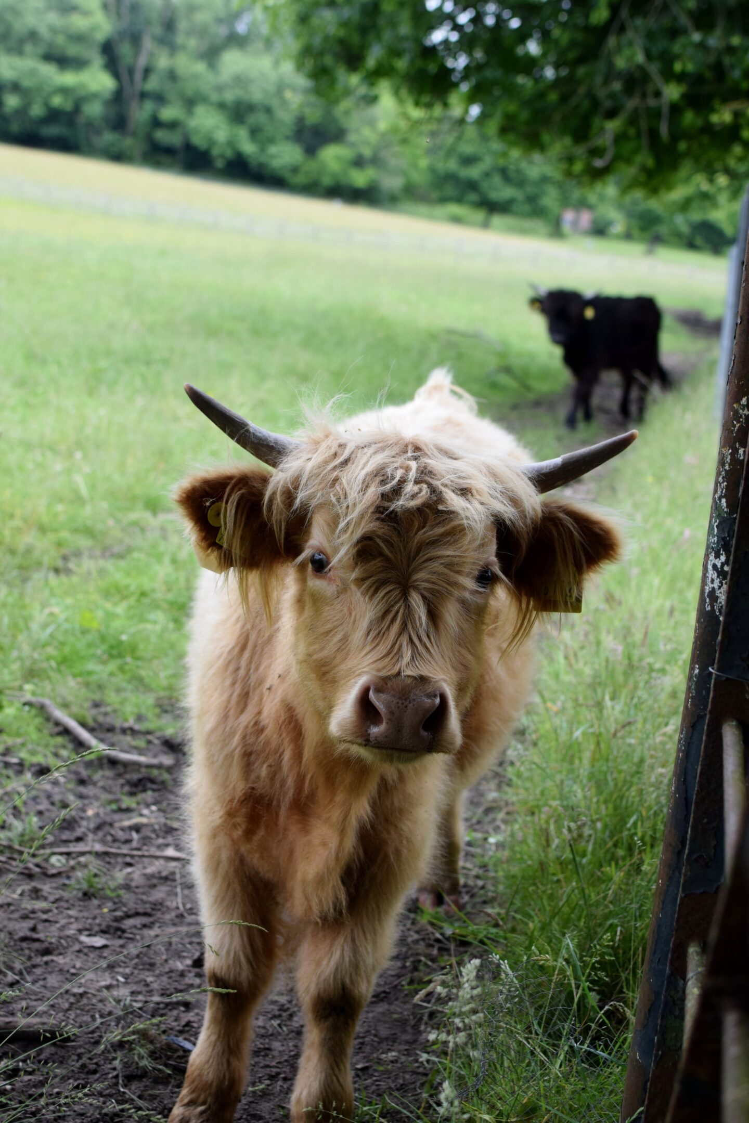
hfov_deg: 25.8
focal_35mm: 52
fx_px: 1638
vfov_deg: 37.9
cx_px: 374
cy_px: 562
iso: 500
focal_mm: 35
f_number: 4
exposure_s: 1/1000
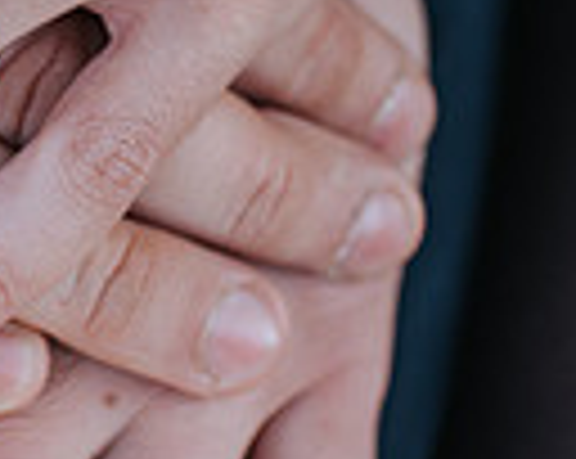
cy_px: -16
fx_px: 2536
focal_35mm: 149
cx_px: -58
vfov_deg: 10.2
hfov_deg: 12.7
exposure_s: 1/1000
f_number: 3.2
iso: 1000
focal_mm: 35
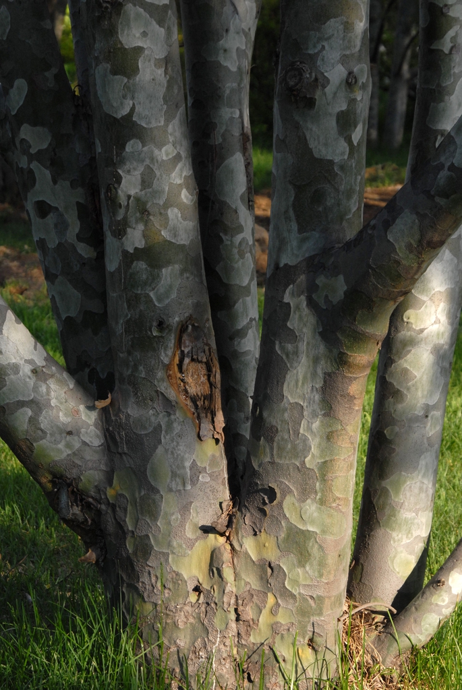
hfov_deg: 11.7
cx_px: 231
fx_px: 2247
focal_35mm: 117
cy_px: 345
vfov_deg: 17.5
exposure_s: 1/320
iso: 400
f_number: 9
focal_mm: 78
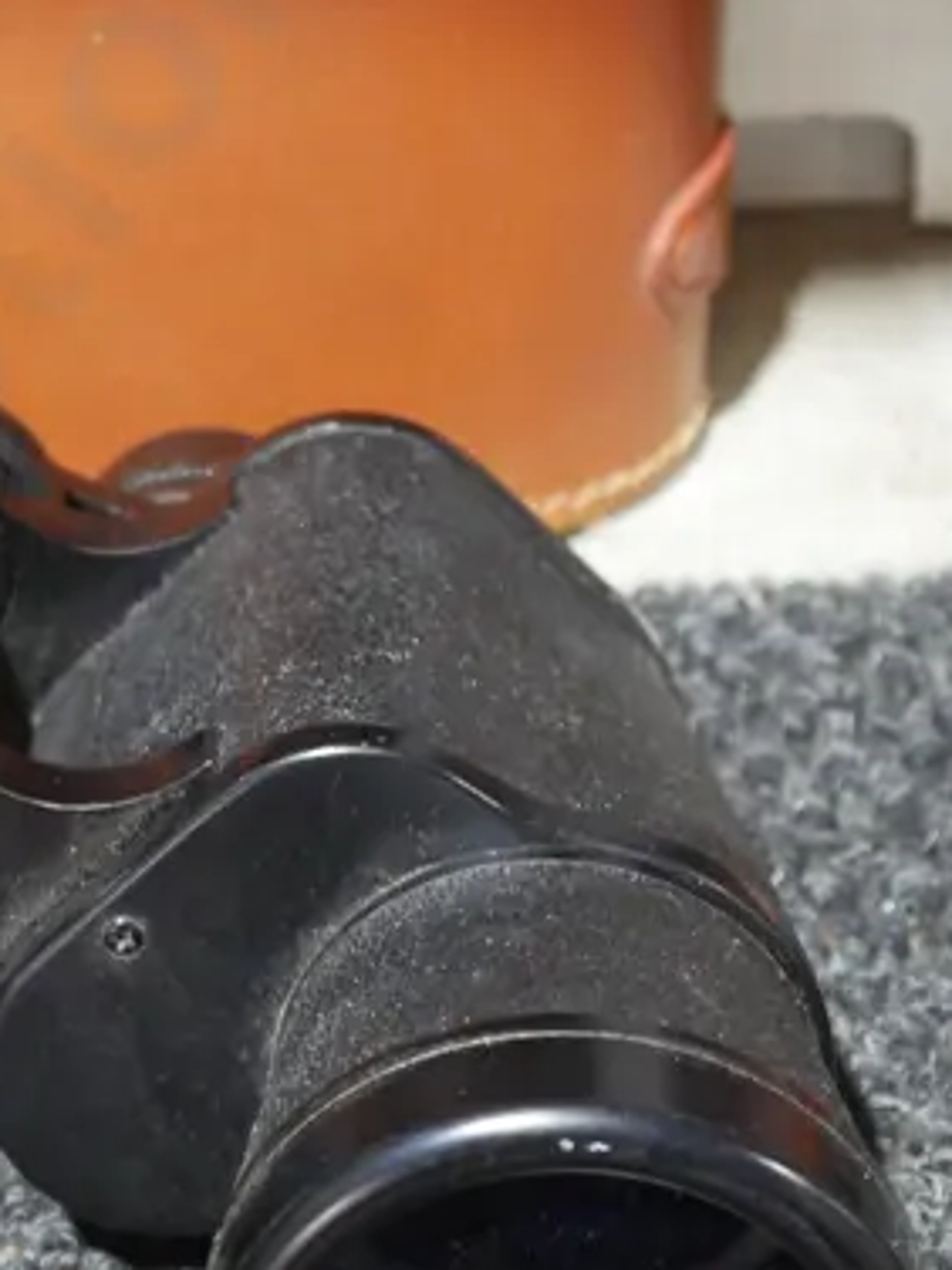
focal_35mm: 109
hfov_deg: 13.3
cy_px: 490
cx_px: -164
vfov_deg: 18.0
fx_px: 3997
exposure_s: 1/60
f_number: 4.5
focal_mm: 20
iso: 2000
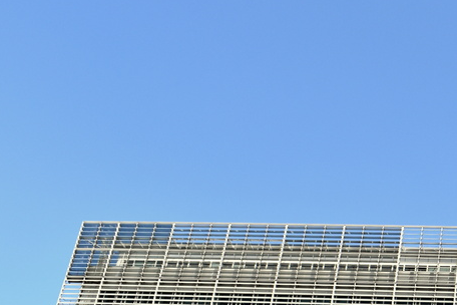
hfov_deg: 25.3
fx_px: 901
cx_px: 562
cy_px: 301
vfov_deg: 18.7
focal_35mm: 71
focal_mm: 18
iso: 200
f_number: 9
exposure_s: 1/320
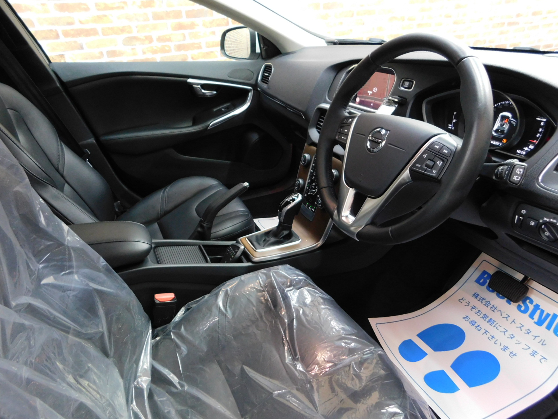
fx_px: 371
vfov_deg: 58.9
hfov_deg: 73.9
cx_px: 279
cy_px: 210
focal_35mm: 23
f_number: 3
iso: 400
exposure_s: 1/10
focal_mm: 4
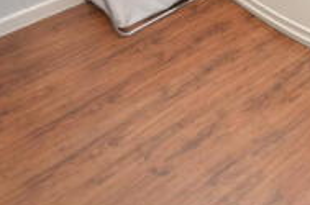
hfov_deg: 32.1
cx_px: 367
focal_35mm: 52
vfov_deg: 20.8
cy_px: -125
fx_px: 447
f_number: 5.6
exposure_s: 1/60
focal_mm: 10
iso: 320
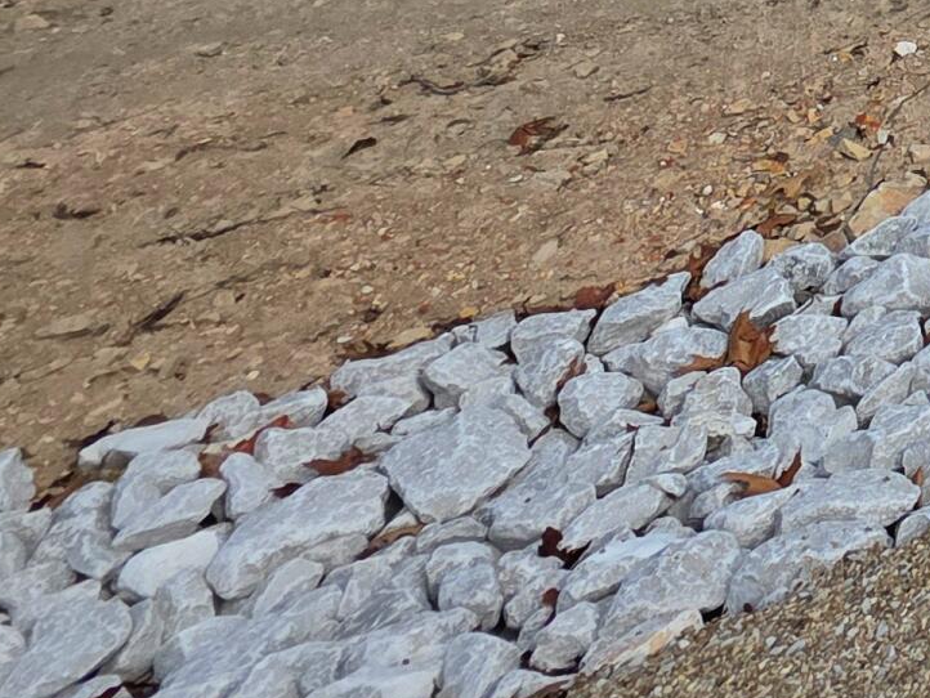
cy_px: -599
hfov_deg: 19.8
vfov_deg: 19.4
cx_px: 1829
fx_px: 1451
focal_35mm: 54
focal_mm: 2.2
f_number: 1.9
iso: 40
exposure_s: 1/1667
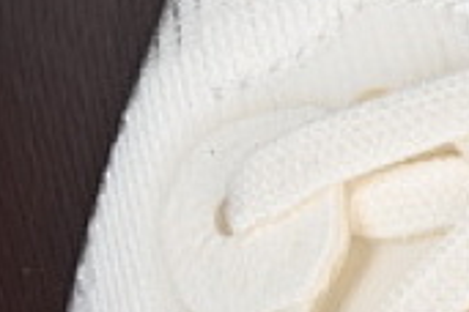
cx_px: 551
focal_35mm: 474
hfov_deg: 4.3
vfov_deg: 2.9
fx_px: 6175
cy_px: 52
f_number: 7.1
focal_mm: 50
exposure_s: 1/80
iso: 160
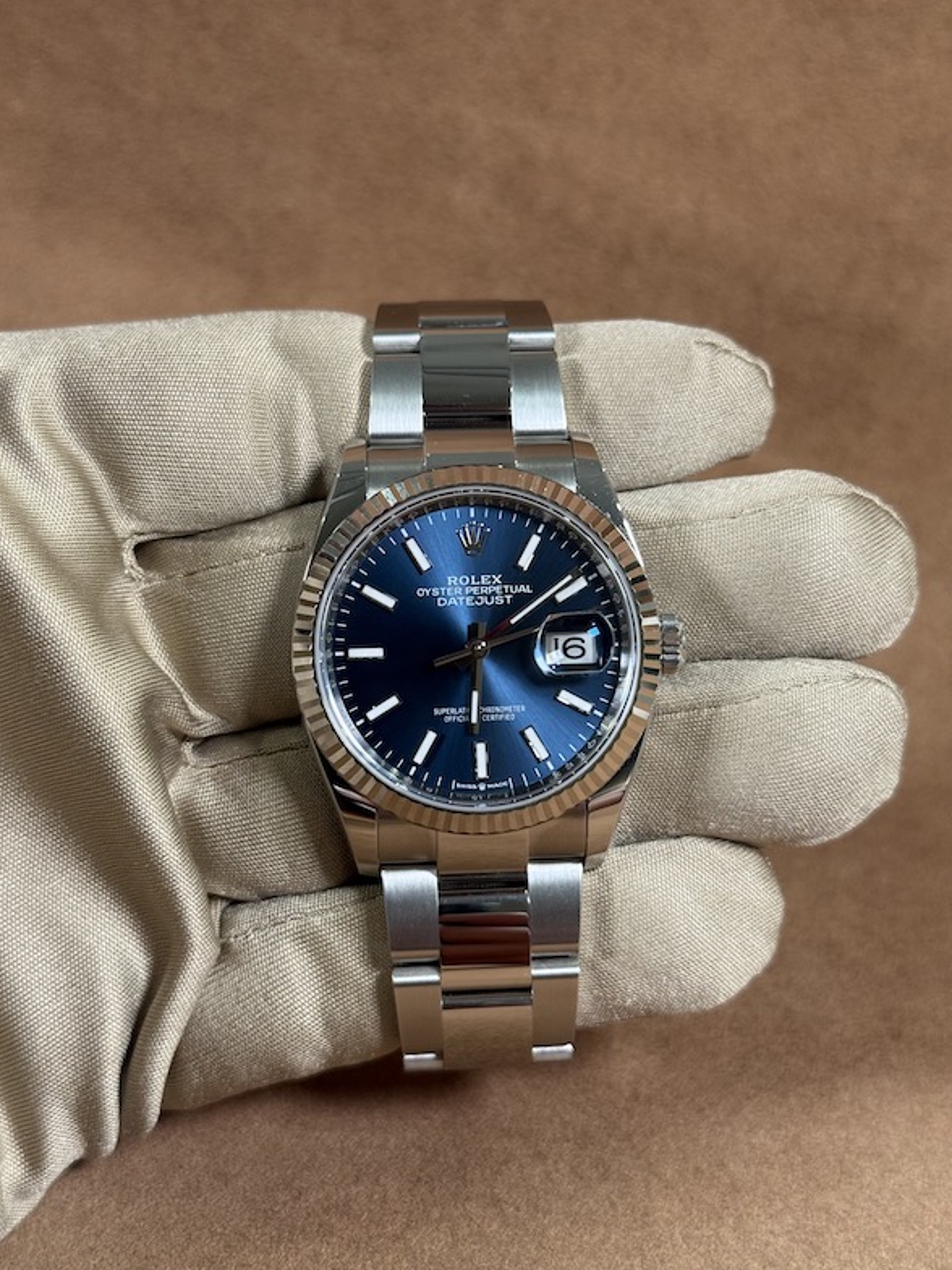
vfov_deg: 38.9
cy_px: 625
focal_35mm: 49
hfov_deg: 29.7
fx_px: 1797
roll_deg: -0.5
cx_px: 471
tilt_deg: -24.4
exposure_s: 1/60
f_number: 1.78
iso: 125
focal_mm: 6.76
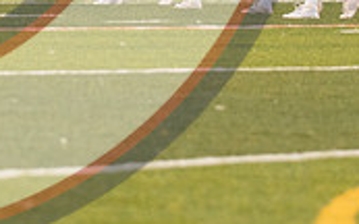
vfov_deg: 2.7
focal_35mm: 487
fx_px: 4763
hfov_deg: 4.3
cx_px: -158
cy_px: -130
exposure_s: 1/1600
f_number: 2.8
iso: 2000
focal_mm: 95
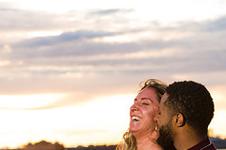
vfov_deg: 9.0
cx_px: 43
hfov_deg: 13.4
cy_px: 128
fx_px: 954
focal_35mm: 152
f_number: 4
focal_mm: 62
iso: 250
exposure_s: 1/200
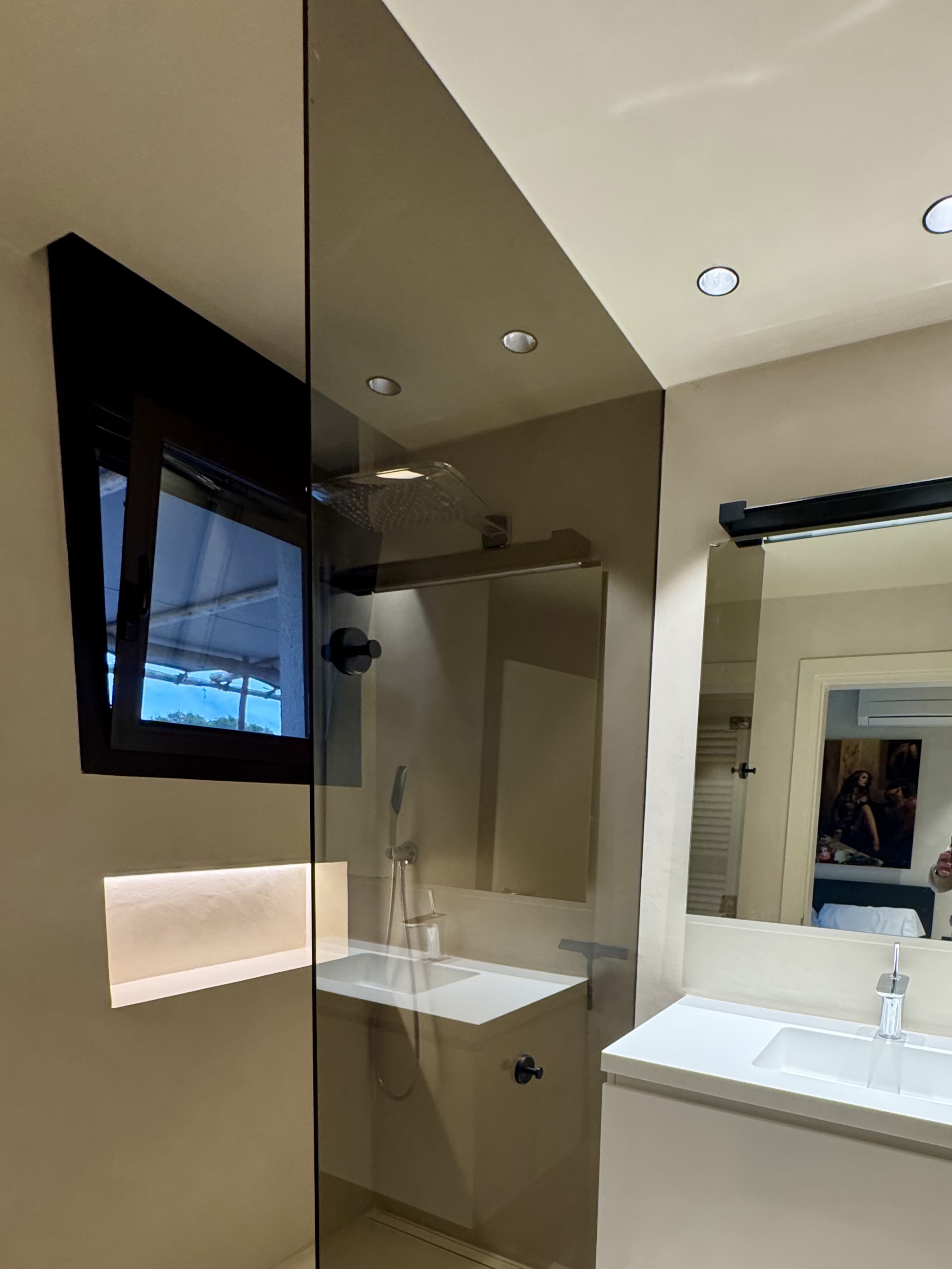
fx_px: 733
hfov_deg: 65.1
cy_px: 901
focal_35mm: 20
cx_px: 587
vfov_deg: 77.5
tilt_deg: -7.3
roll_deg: -2.0
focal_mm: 2.22
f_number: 2.2
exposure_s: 1/100
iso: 320
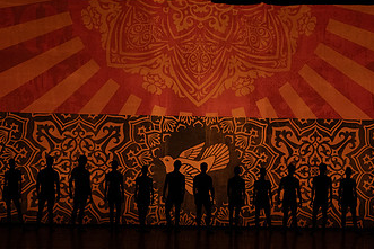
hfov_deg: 11.7
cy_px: 88
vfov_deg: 7.9
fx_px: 1819
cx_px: 219
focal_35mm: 175
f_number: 6.3
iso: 6400
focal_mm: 100
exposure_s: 1/400
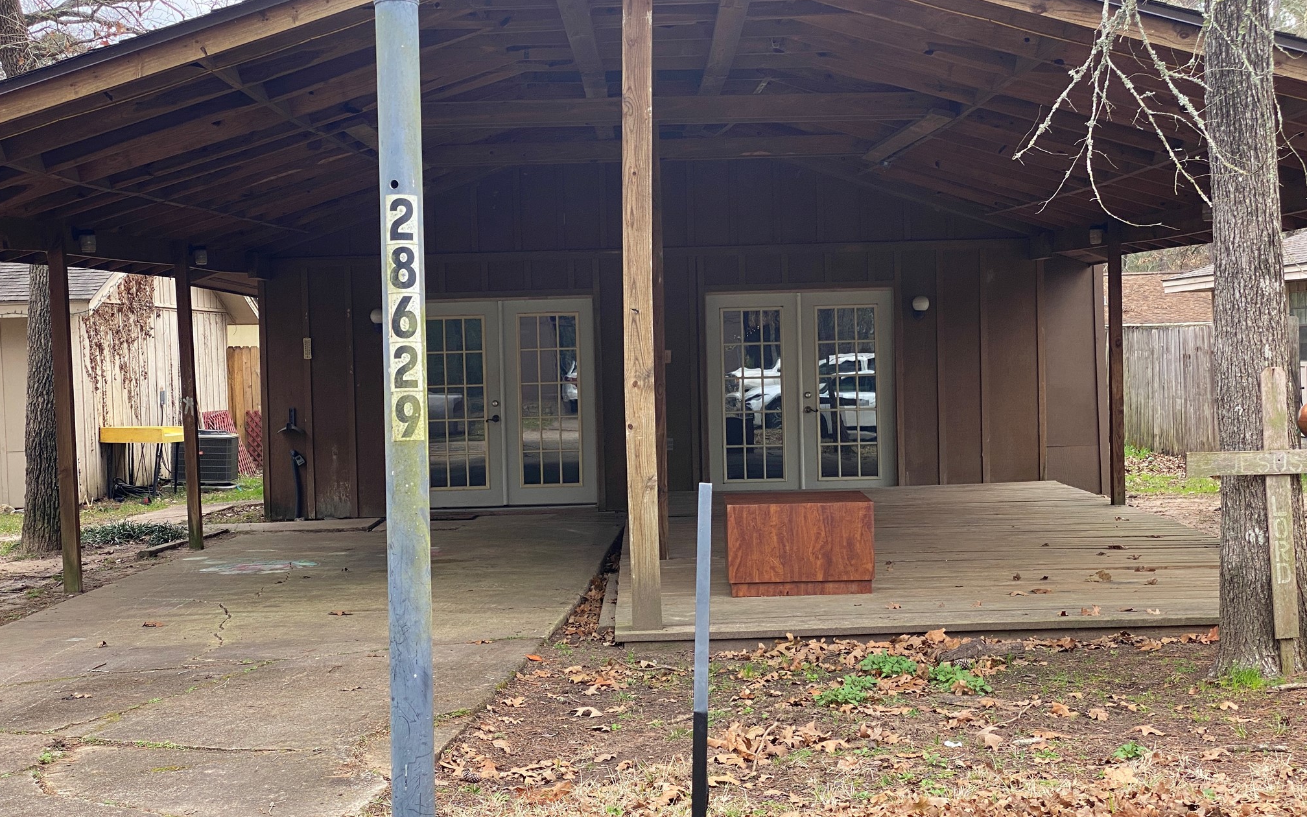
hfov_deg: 36.3
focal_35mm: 56
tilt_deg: -3.4
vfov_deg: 23.1
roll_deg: +1.3
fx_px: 1995
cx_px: 656
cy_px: 444
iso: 20
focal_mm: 6
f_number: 2
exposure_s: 1/122
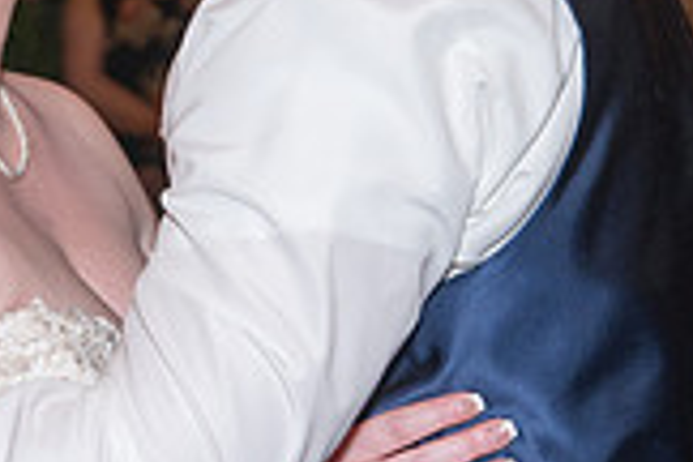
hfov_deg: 11.0
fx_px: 3580
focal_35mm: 186
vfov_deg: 7.4
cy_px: 113
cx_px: 154
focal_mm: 52
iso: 400
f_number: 5
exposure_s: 1/160
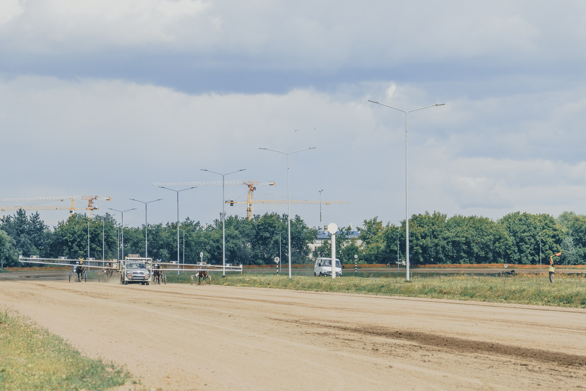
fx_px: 1939
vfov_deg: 11.5
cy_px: 211
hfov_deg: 17.2
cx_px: 261
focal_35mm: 119
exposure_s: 1/1000
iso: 50
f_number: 4
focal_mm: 70
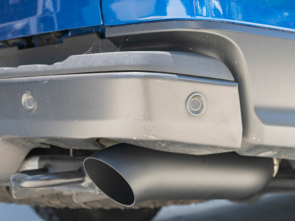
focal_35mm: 59
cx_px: 204
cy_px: 145
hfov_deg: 32.4
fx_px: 503
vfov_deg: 24.7
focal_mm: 35
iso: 320
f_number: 4
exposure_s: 1/160
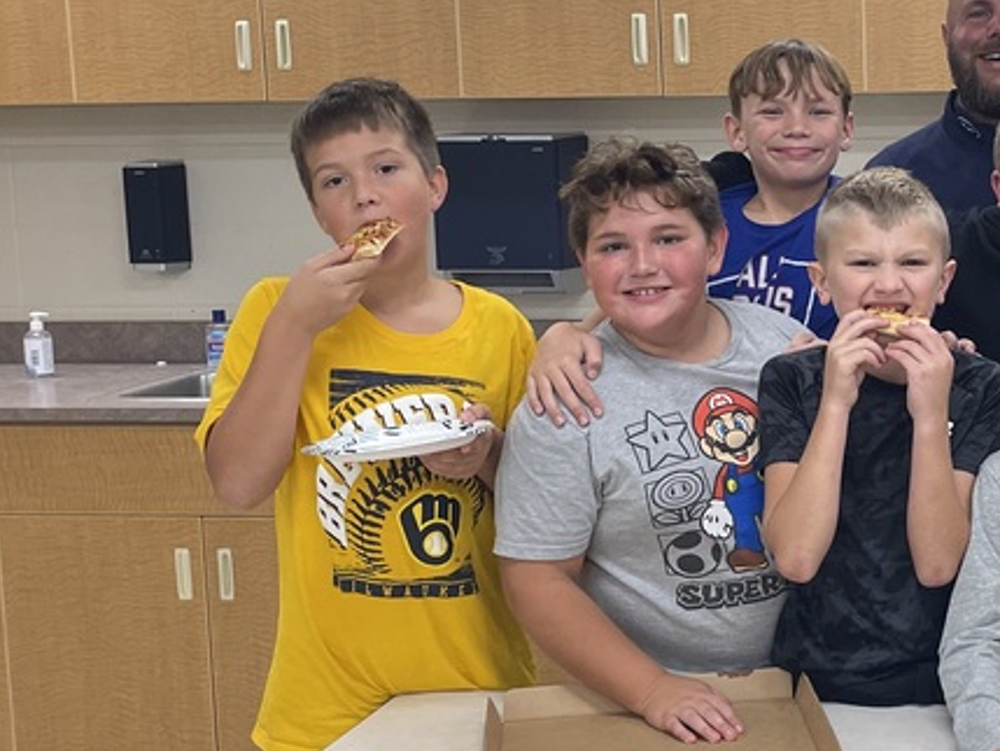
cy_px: 378
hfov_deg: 29.7
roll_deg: +1.1
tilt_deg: -8.3
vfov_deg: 23.7
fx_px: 1792
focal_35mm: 62
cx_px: 918
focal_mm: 4.2
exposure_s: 1/100
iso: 100
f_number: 1.6
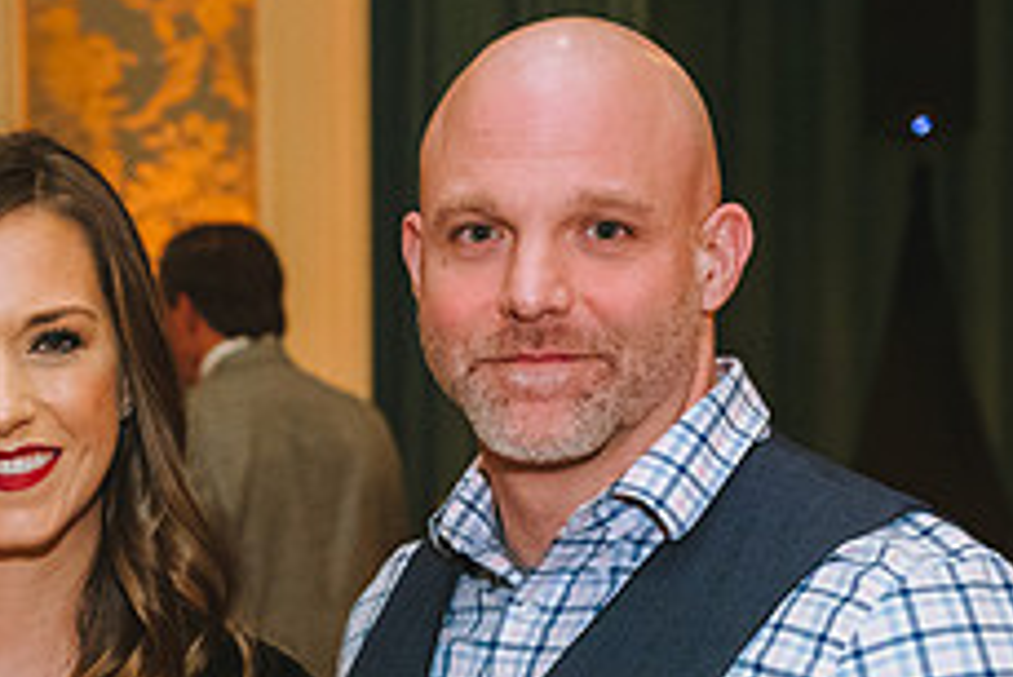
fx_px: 3210
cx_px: 4
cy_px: 653
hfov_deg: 17.5
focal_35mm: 114
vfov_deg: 11.9
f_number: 4
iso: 3200
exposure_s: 1/160
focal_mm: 45
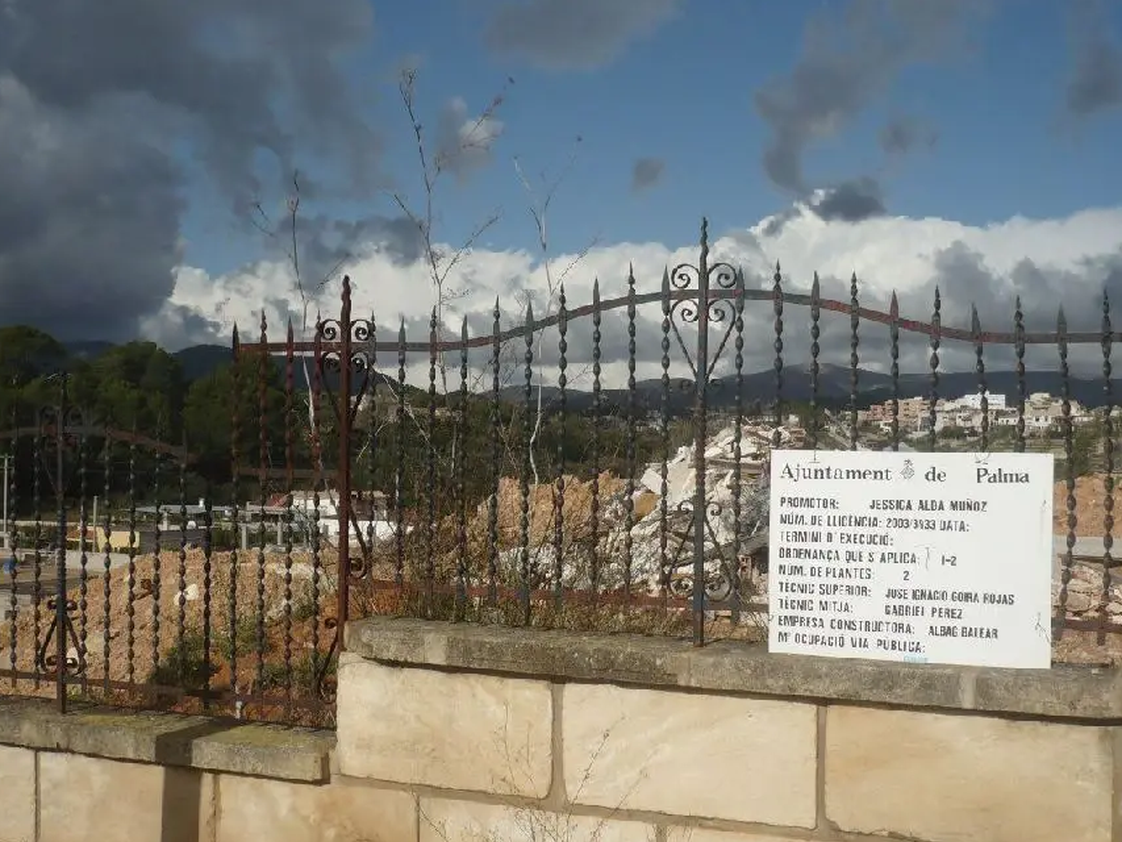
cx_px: 577
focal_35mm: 42
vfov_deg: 34.4
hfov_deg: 44.8
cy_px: 416
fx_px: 1362
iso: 100
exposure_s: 1/640
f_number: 8
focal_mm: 5.8
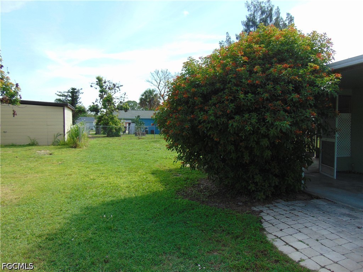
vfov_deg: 54.9
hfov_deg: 69.4
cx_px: 182
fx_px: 262
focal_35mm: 25
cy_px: 136
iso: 80
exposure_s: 1/640
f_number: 3
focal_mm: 4.5
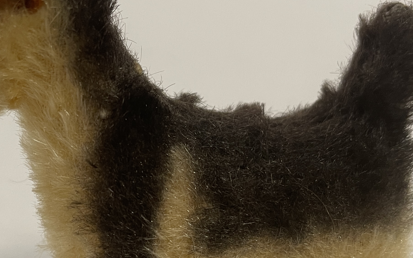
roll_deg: -6.6
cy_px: 152
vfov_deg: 22.0
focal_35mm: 59
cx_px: 125
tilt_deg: -25.6
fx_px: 664
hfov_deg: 34.1
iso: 100
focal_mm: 5.1
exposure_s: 1/50
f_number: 1.6
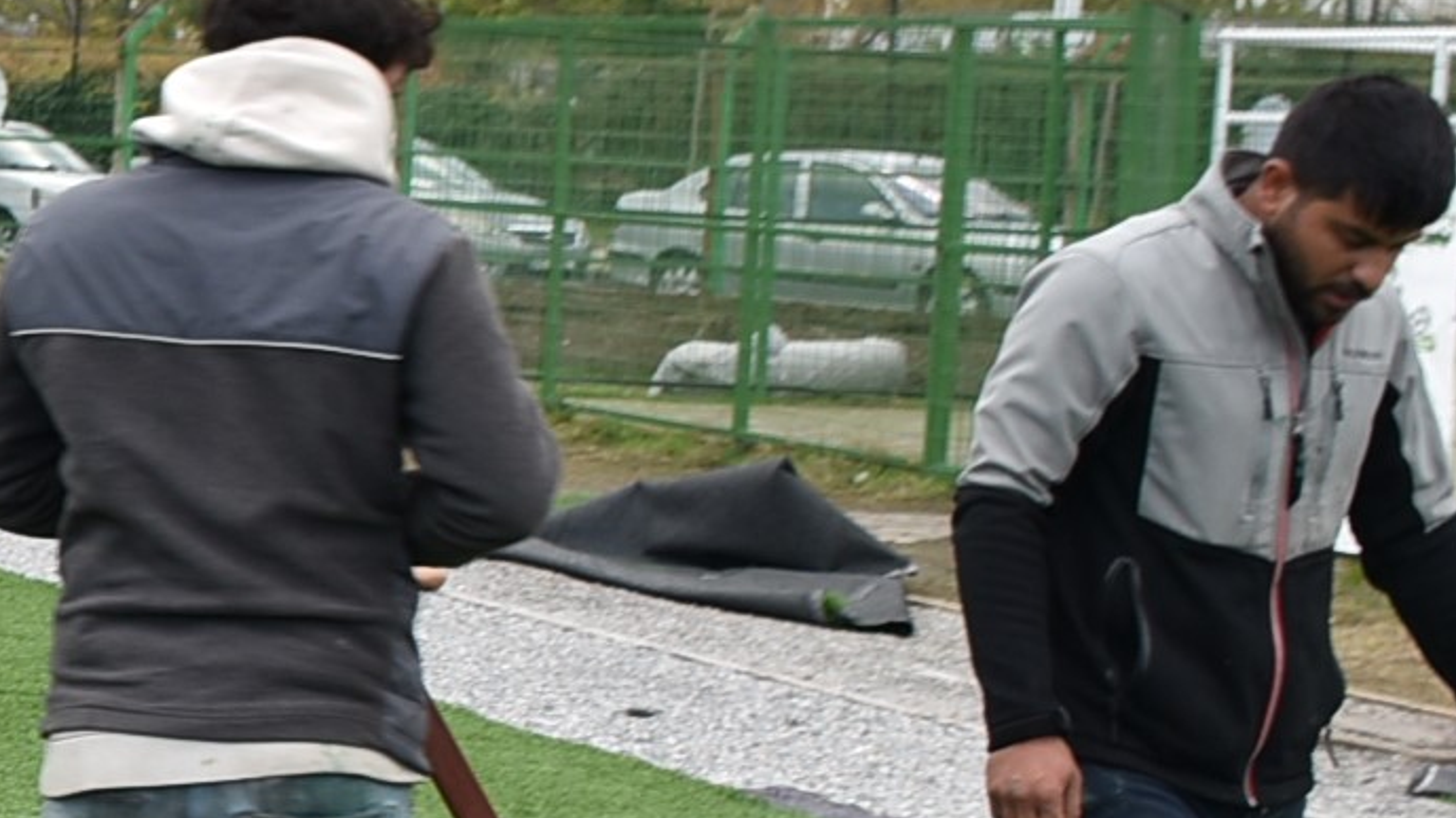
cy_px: 752
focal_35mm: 123
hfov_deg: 15.7
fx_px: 4747
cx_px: -881
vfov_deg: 9.8
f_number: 5.6
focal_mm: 18
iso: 100
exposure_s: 1/125
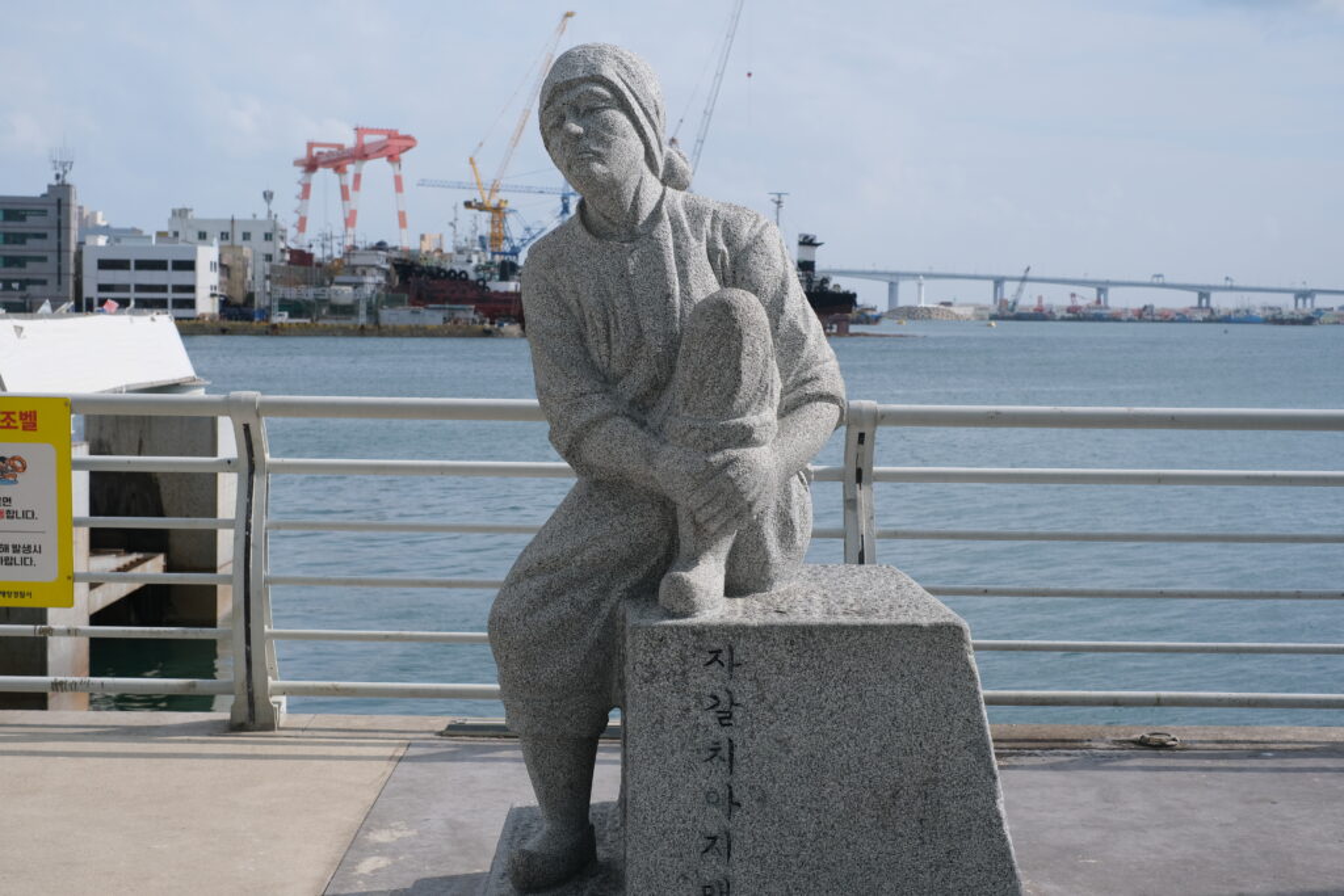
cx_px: 672
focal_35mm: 53
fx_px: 1979
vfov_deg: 25.5
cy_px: 448
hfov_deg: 37.5
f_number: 6.4
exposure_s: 1/1250
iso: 320
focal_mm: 35
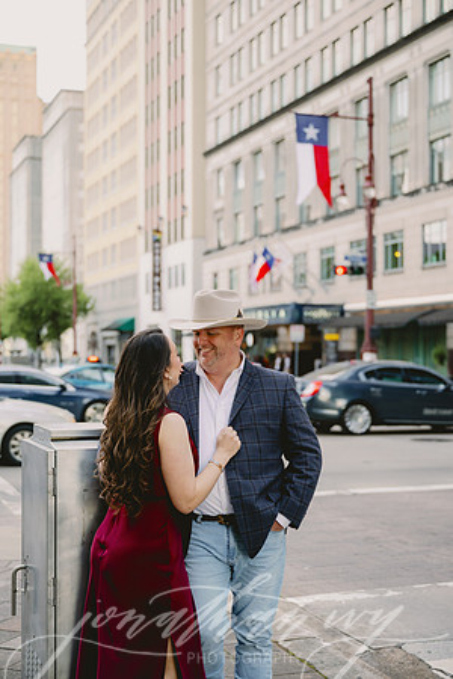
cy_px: 340
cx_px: 226
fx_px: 1038
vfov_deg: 36.2
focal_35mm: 55
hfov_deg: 24.6
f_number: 2.8
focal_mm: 55
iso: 400
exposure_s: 1/250
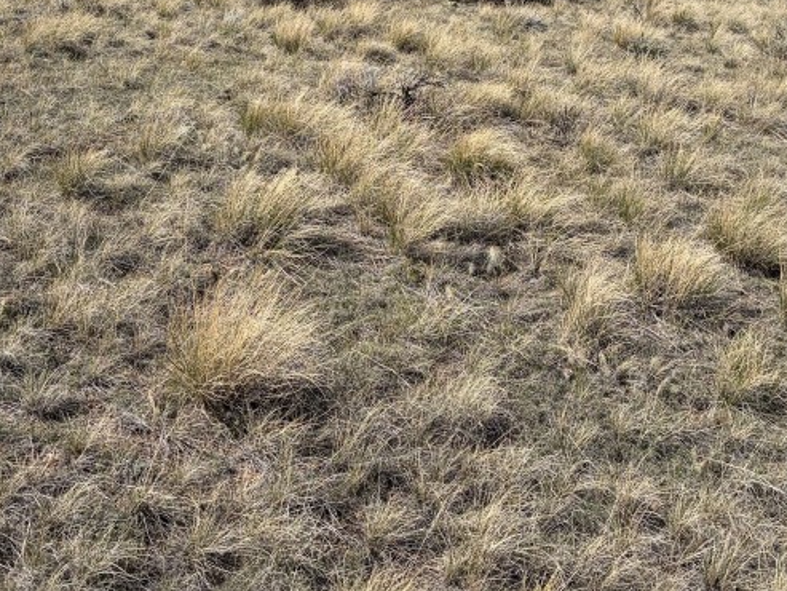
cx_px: 421
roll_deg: -1.1
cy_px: 34
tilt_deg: -17.8
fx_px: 1228
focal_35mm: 54
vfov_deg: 26.0
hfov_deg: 35.5
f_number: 1.6
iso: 64
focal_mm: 5.96
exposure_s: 1/6329
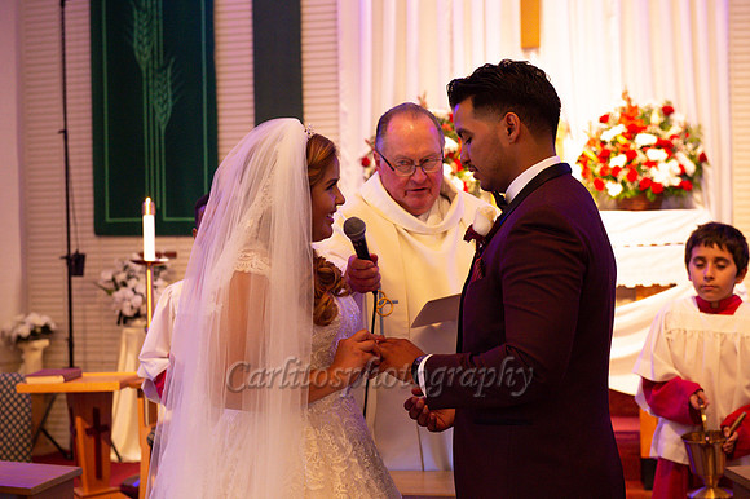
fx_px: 1457
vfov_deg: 19.4
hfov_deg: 28.9
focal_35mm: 70
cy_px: 250
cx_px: 375
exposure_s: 1/60
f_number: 4.5
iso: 1250
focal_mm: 70
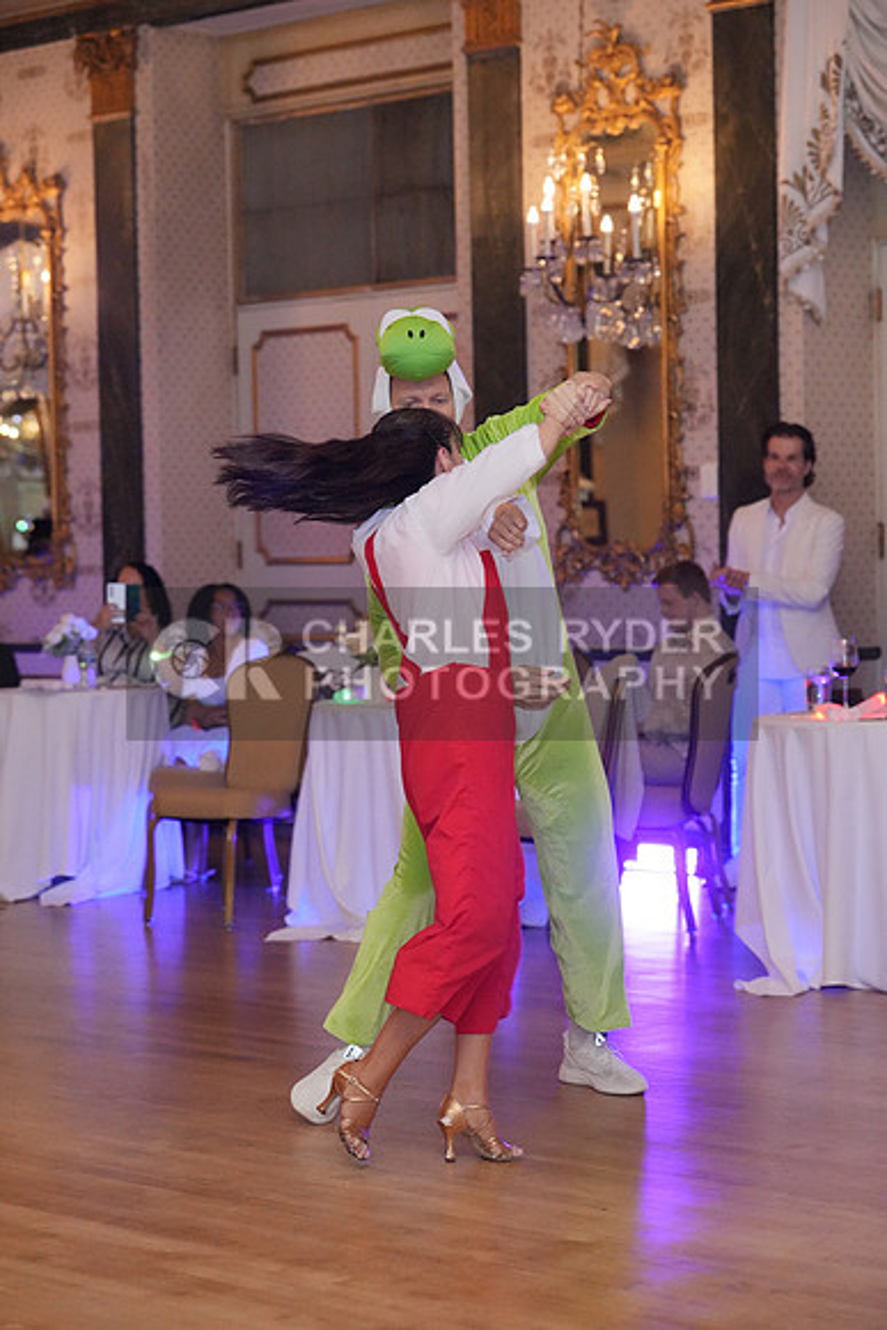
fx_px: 2770
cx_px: 444
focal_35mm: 75
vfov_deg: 27.0
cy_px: 665
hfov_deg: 18.2
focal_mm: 75
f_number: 3.2
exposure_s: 1/250
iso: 8000
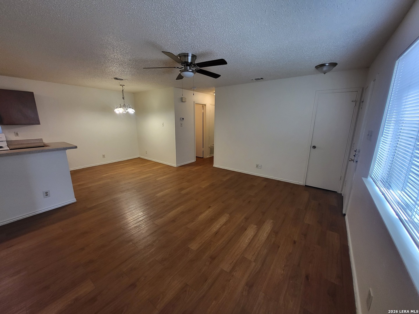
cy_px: 157
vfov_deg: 89.9
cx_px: 210
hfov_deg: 106.2
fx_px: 157
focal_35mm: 13
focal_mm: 1.74
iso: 160
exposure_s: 1/60
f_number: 2.2
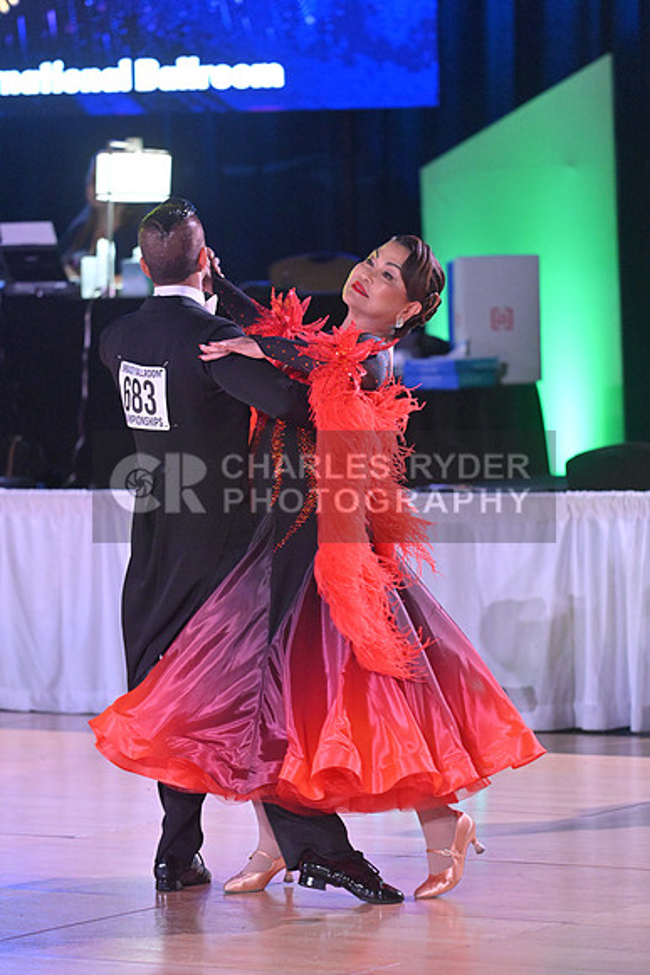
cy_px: 488
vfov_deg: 10.3
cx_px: 325
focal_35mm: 200
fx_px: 5413
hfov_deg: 6.9
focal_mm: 200
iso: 4000
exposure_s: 1/400
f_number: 4
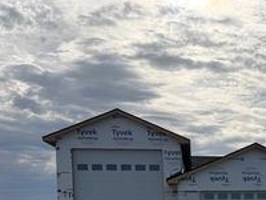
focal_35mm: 60
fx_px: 461
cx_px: 277
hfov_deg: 29.6
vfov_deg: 22.7
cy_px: 231
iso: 80
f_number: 1.78
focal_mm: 6.76
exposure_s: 1/11905
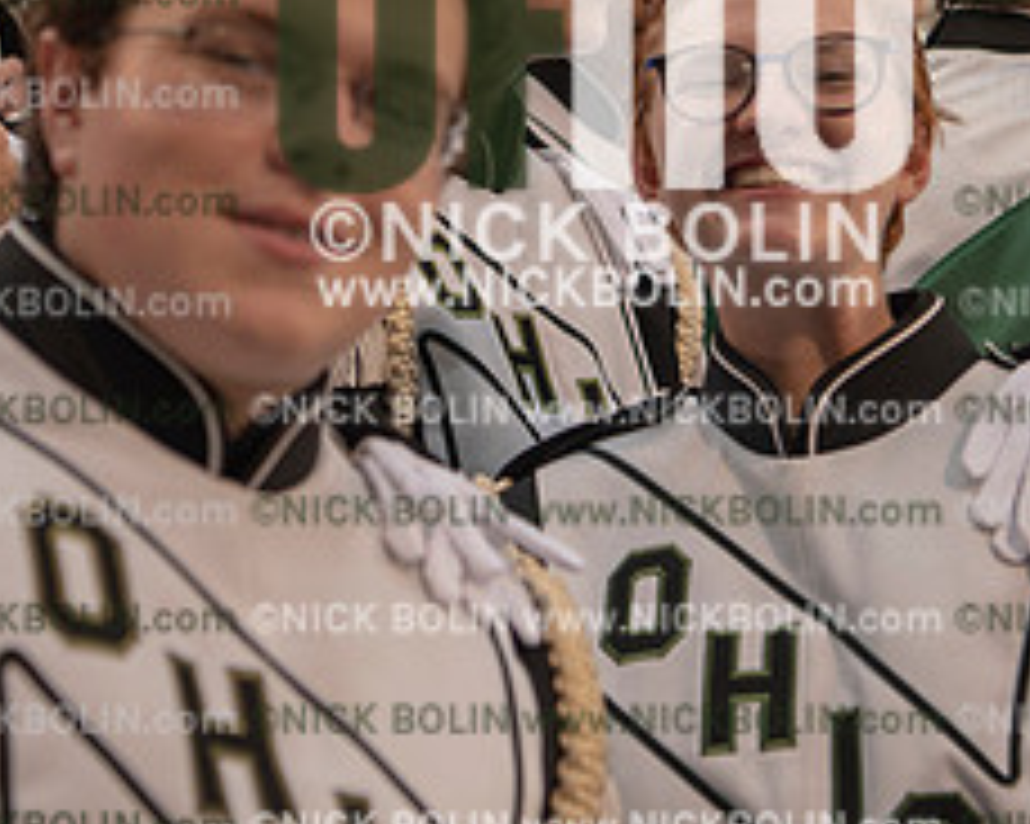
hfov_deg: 17.9
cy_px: 97
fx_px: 3260
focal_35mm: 107
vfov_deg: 14.3
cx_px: 594
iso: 800
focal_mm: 45
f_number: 3.2
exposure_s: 1/125
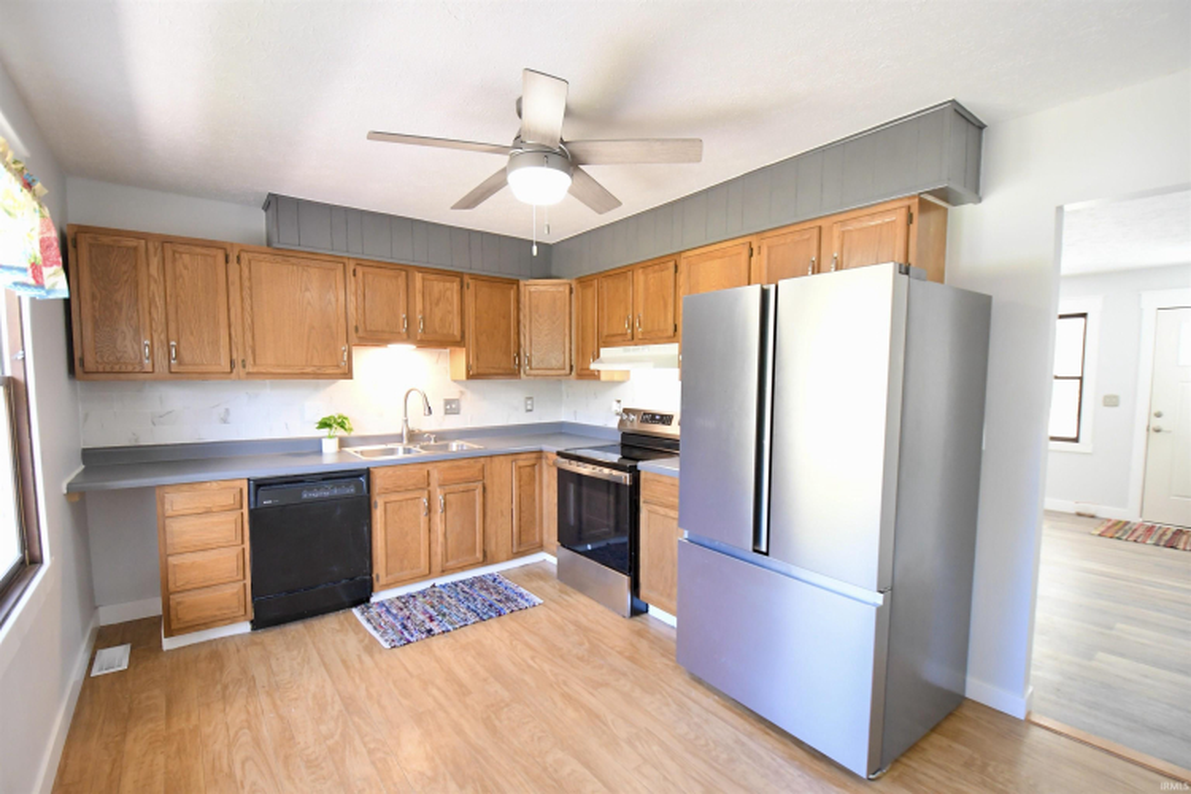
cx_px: 596
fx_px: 529
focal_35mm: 16
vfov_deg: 73.7
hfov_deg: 96.7
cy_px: 397
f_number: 3.5
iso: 2500
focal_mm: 11
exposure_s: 1/125
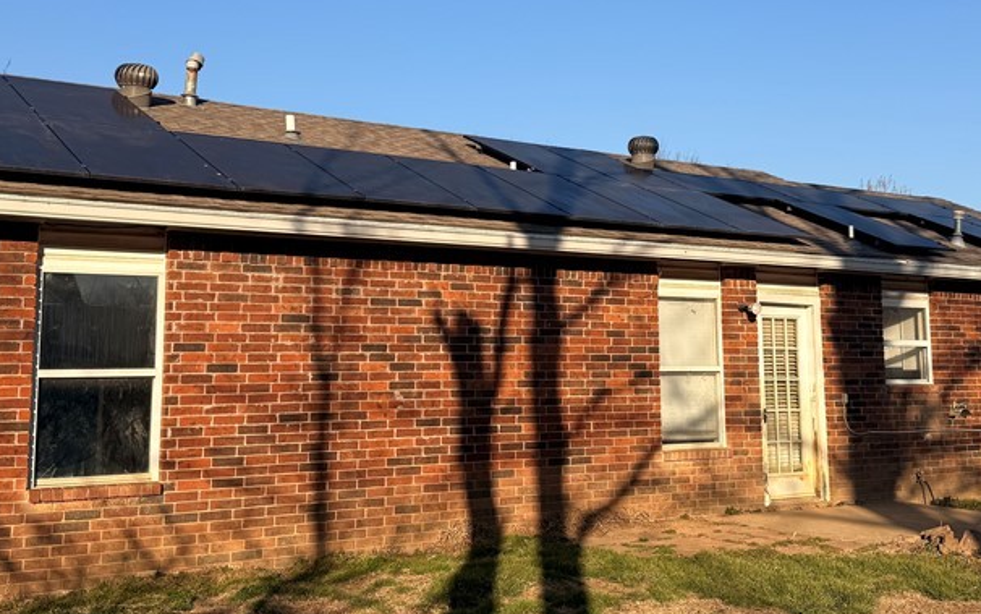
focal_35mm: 43
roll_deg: -0.1
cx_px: 505
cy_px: 225
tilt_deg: +6.9
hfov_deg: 46.2
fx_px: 1150
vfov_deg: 29.7
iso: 80
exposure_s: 1/3953
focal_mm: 6.76
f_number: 1.78
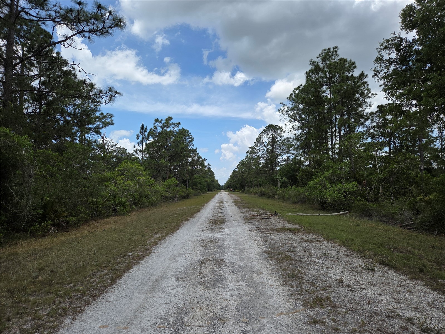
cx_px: 222
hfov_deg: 73.9
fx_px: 296
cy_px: 167
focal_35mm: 23
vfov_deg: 58.9
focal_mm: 5.4
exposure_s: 1/4885
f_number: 1.8
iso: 80
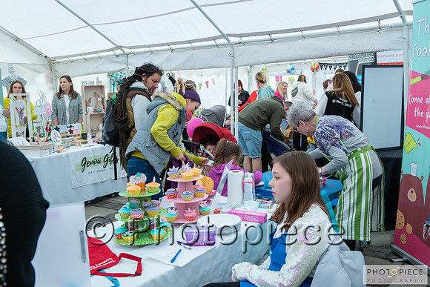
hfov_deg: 50.7
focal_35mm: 38
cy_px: 144
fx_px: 454
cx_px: 215
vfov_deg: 35.1
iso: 800
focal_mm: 38
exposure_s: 1/160
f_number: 6.3
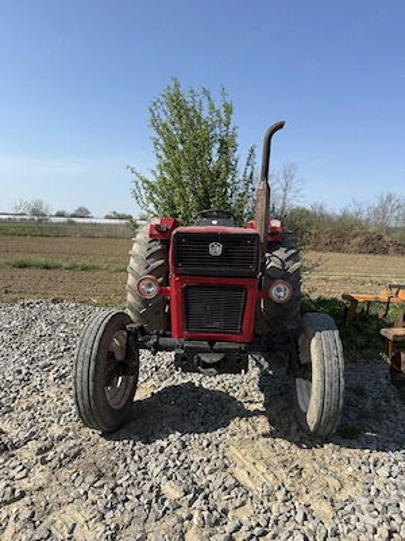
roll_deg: -0.3
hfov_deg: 56.8
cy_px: 270
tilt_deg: -8.1
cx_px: 202
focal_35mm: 24
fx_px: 374
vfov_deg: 71.6
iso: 80
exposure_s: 1/4405
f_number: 1.78
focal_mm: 6.76
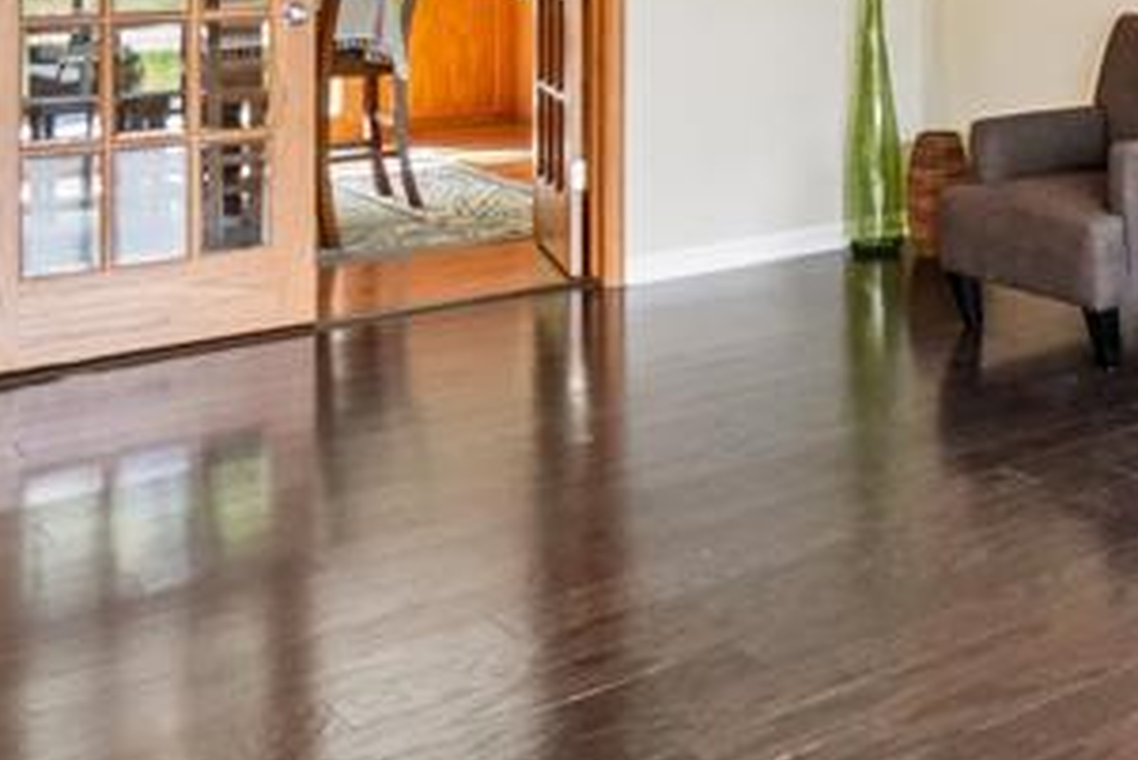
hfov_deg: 32.9
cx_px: 1319
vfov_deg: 24.3
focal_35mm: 51
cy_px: -129
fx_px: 1613
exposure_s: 1/30
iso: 640
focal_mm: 10
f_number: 8
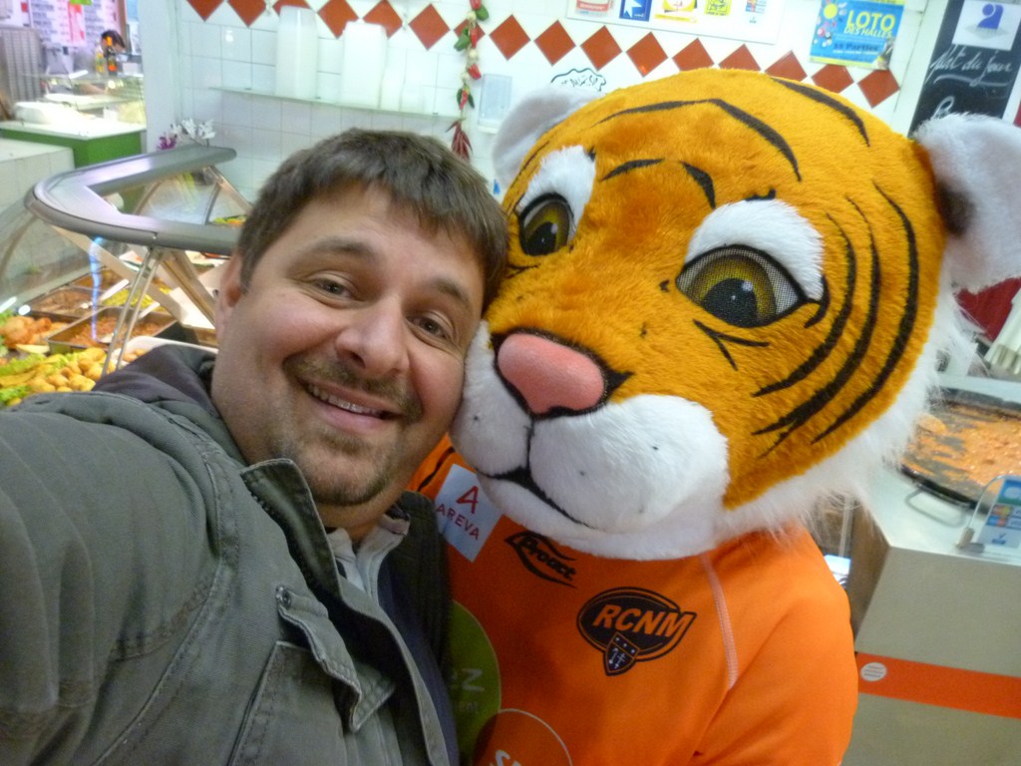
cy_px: 383
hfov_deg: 69.4
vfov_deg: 54.9
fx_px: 737
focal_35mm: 25
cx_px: 510
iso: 500
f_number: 2.8
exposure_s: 1/30
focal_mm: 4.5
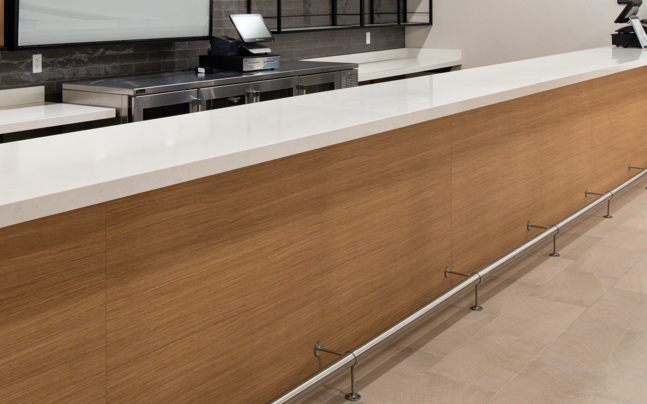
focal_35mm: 50
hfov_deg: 39.9
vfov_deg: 25.3
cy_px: 72
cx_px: 228
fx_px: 882
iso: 640
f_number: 13
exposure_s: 1/4
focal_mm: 24
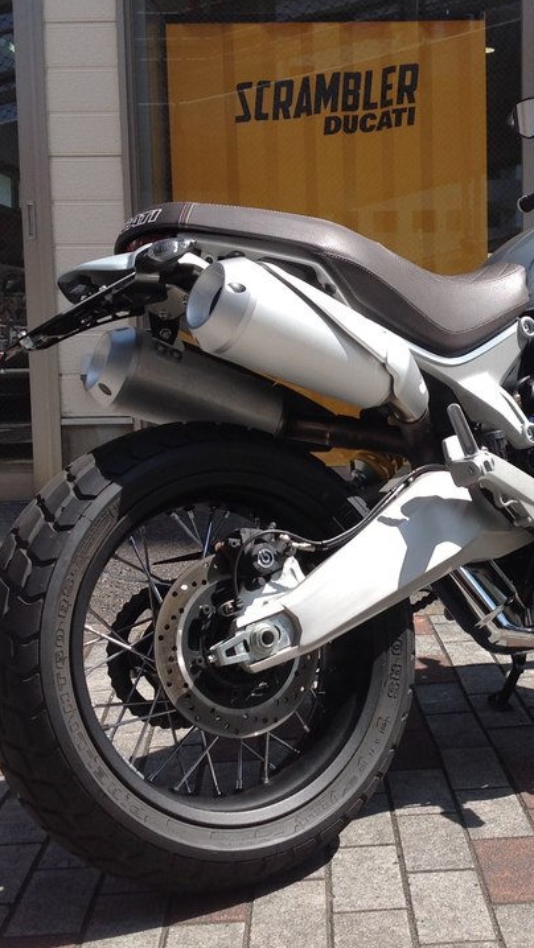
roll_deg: +0.7
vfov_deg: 39.2
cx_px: 436
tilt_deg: -5.8
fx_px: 1334
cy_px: 459
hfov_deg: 22.3
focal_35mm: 53
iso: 50
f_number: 2.4
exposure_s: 1/975
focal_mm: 4.28
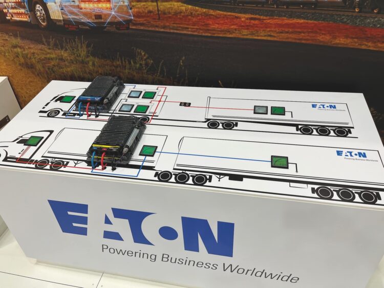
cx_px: 192
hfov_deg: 67.3
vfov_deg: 53.1
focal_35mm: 26
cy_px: 144
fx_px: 289
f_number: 1.6
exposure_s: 1/105
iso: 32
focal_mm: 5.1
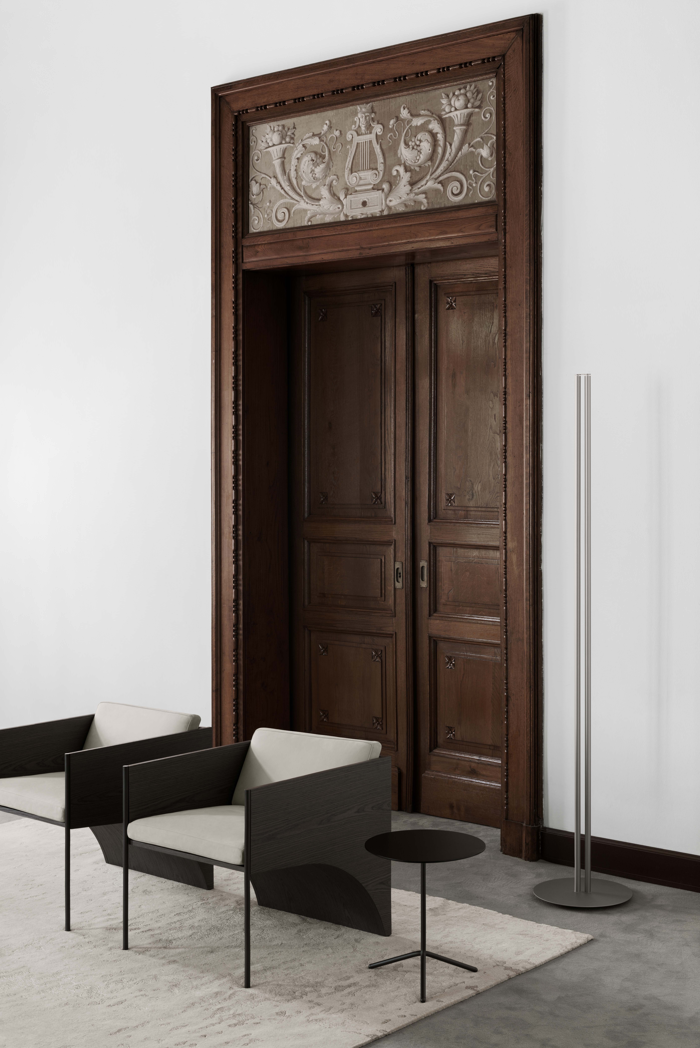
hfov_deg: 27.0
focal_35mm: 50
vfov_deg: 39.6
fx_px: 1457
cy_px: 524
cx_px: 350
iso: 100
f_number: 4.8
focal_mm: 50
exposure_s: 2
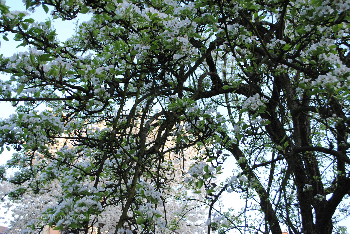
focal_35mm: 36
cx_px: 175
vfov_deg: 37.0
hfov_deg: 53.1
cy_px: 117
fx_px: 350
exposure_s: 1/80
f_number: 4.5
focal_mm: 24
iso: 200
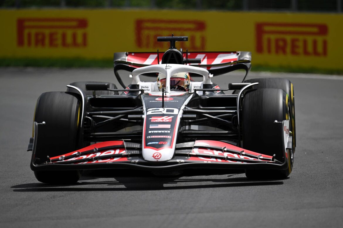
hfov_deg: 5.2
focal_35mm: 400
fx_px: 3811
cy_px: 114
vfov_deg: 3.4
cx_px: 172
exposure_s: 1/1000
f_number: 4.5
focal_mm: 400
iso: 80
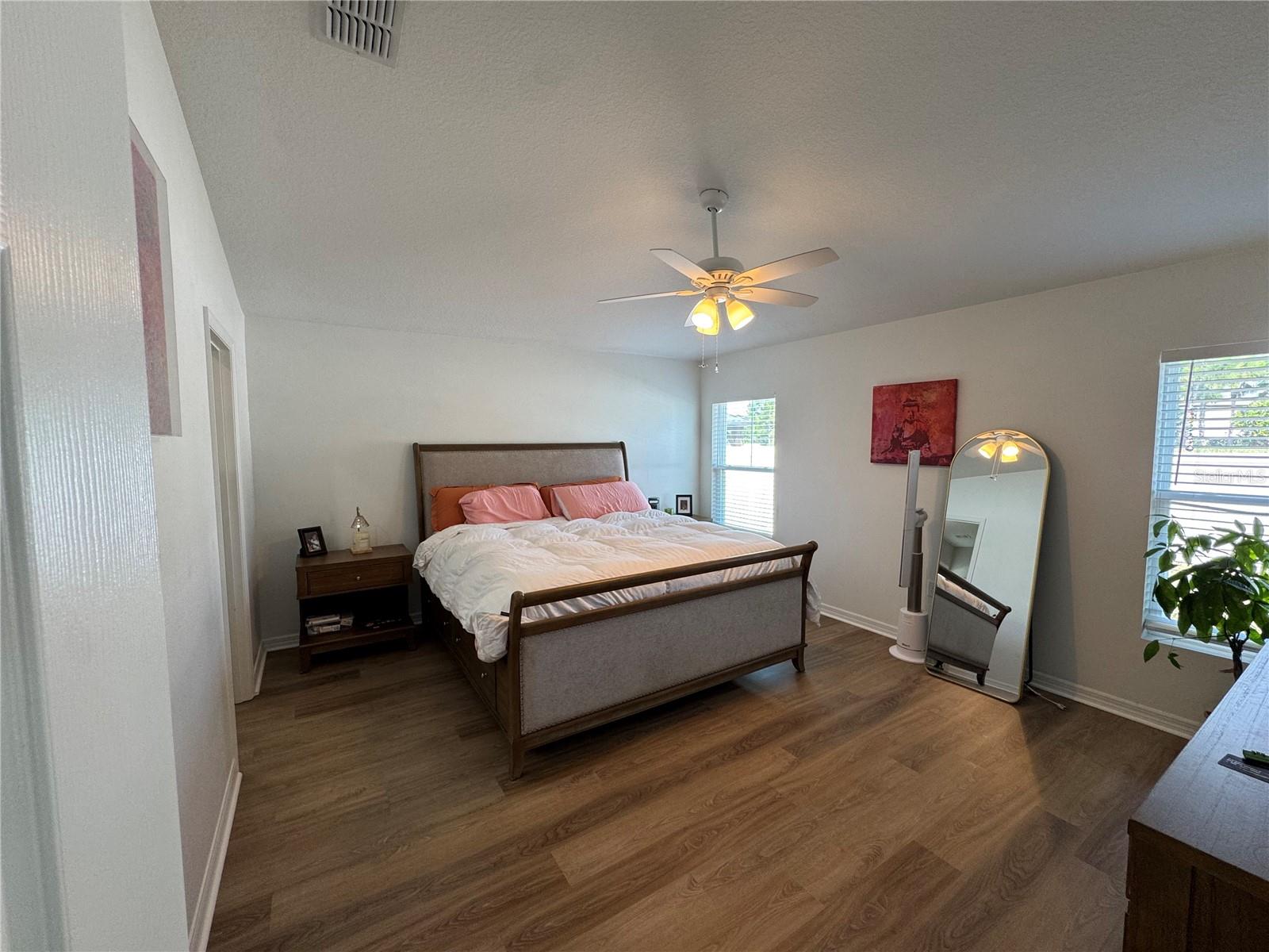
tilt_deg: -4.5
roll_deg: +0.1
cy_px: 476
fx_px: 513
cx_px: 634
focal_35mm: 14
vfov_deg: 85.7
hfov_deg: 102.1
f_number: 2.2
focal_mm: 2.22
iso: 125
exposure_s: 1/120
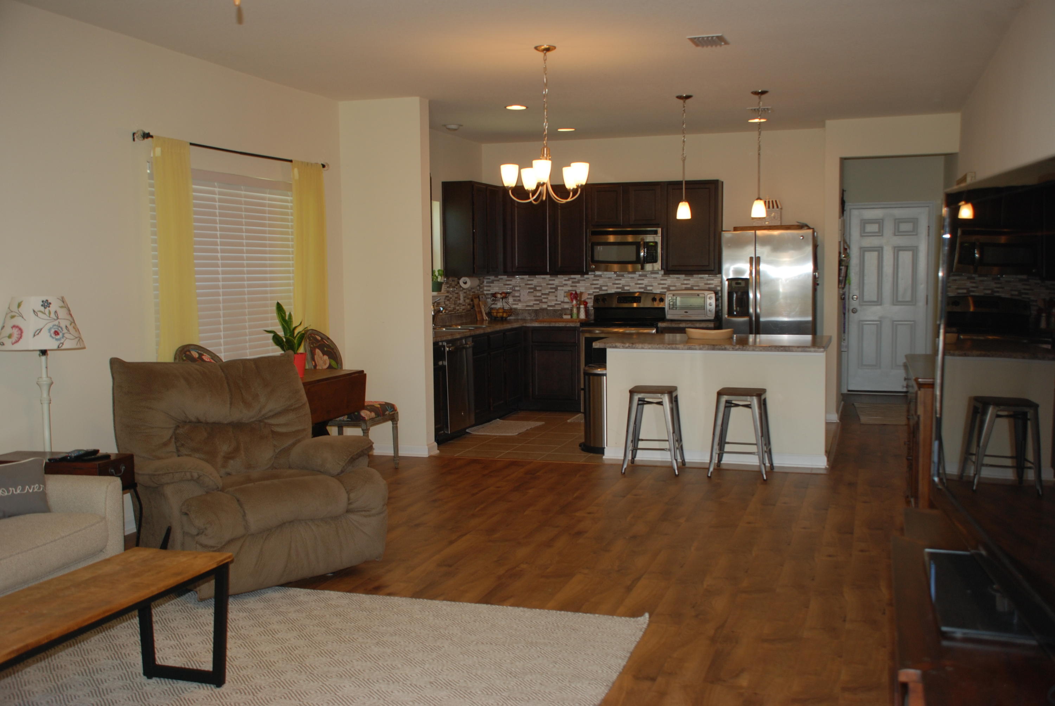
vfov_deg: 37.0
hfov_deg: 53.1
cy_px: 353
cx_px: 528
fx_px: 1056
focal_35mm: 36
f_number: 4
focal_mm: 24
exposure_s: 1/60
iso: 200
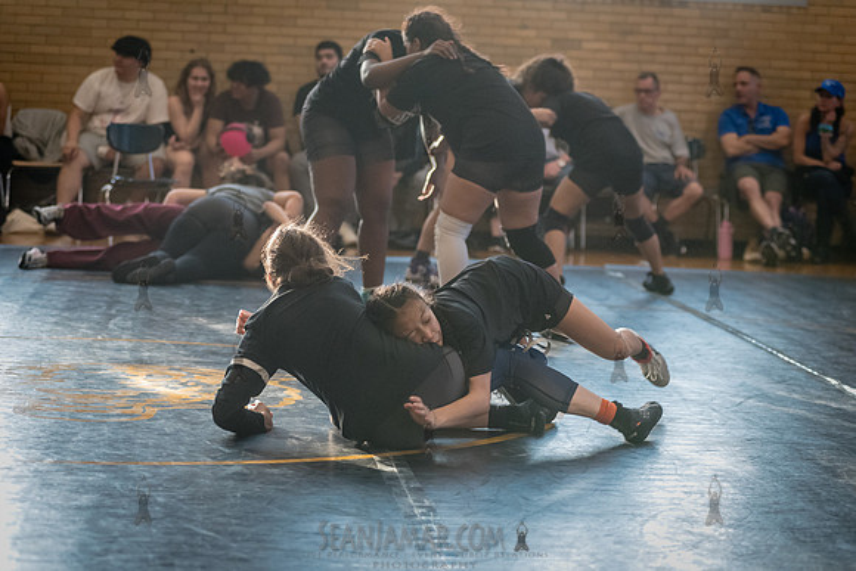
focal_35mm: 105
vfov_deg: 13.0
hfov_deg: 19.5
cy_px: 286
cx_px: 428
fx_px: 2497
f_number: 3.5
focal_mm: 105
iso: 5000
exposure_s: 1/400
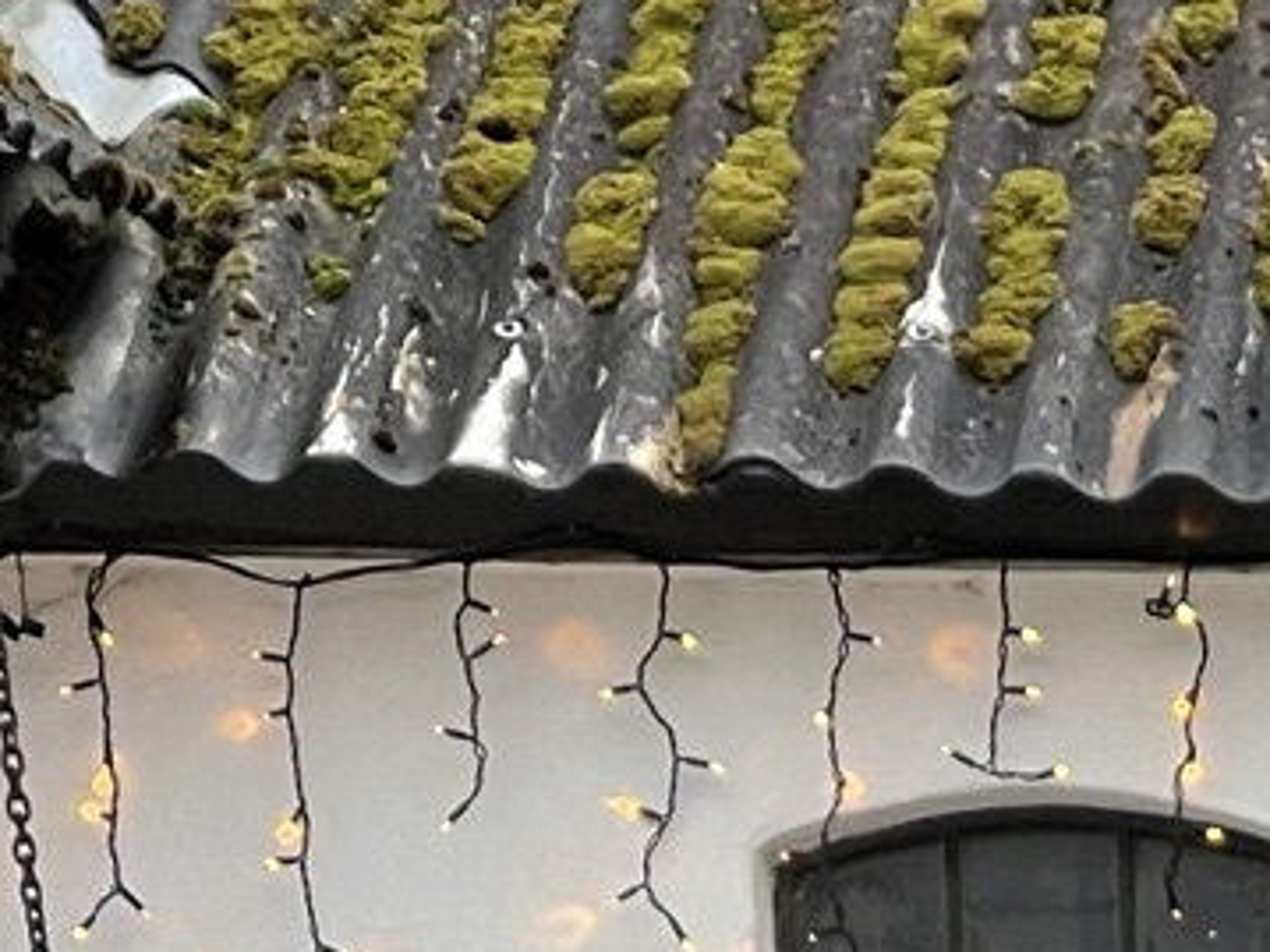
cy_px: 2353
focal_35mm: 365
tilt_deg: -4.9
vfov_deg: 4.0
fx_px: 13387
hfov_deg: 5.3
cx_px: 3032
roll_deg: +0.6
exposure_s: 1/122
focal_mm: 7.5
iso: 32
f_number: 2.2
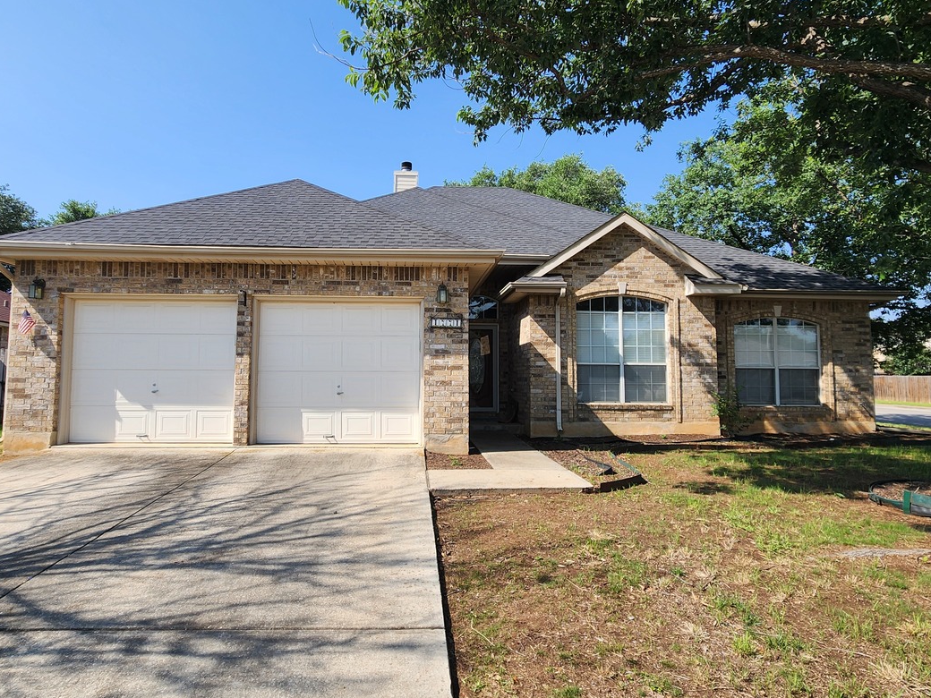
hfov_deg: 87.5
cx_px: 419
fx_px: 484
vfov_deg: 71.6
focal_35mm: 18
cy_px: 353
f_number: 2.2
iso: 50
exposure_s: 1/1245
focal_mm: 2.2
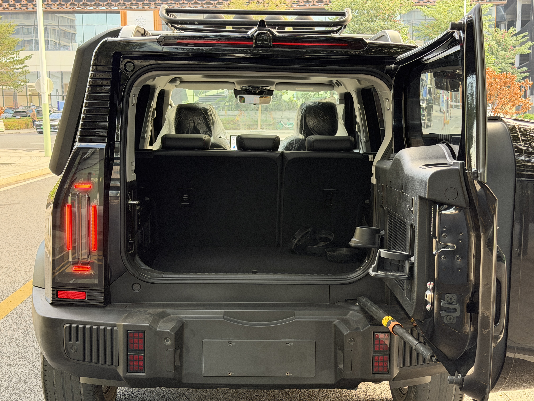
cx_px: 267
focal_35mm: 48
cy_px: 200
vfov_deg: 30.3
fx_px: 740
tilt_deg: -6.9
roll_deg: +0.9
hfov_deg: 39.7
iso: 250
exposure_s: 1/60
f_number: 1.78
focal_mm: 6.76
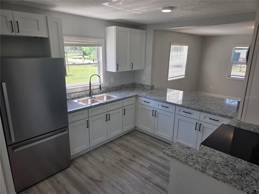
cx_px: 130
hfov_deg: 73.9
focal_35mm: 23
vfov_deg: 58.9
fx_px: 172
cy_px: 97
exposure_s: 1/544
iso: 80
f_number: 1.8
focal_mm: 5.4
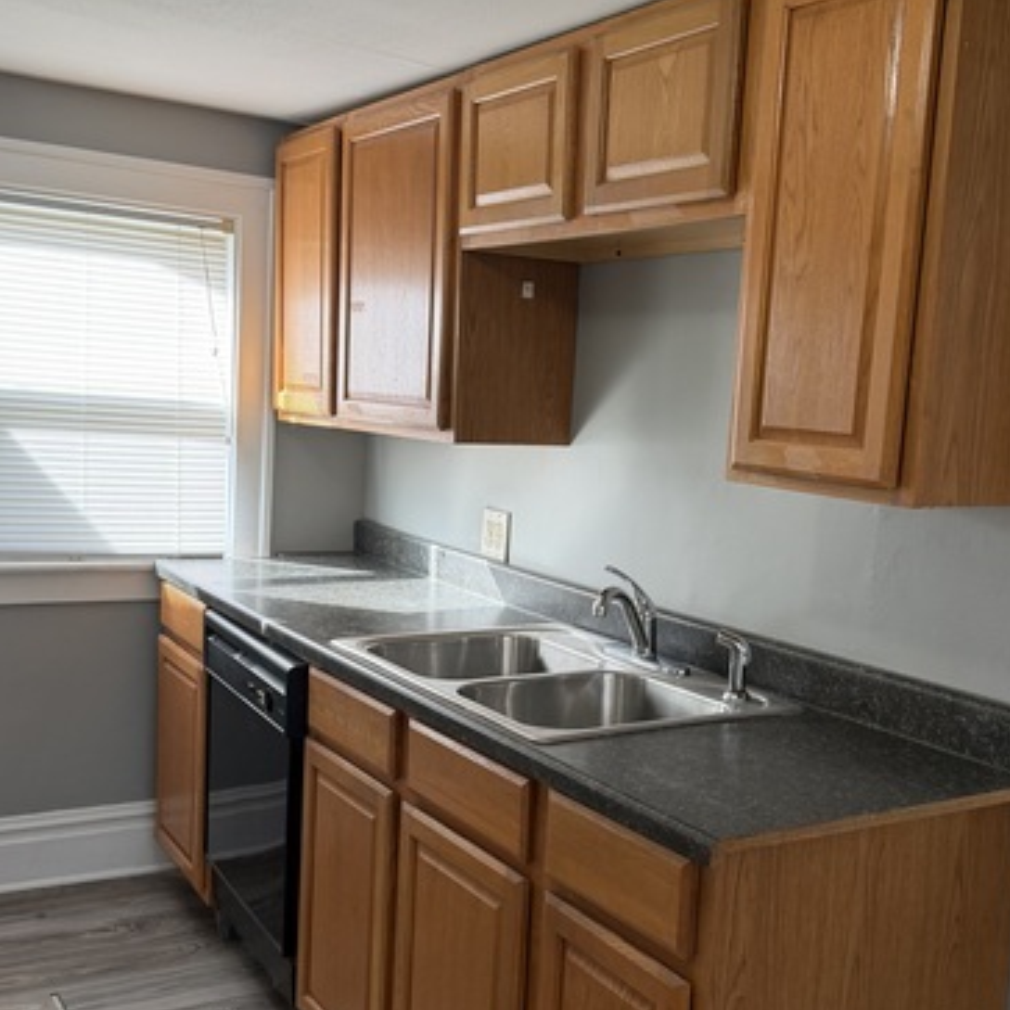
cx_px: 559
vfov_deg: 42.8
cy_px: 547
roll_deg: -4.0
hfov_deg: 42.8
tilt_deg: -7.1
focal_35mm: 39
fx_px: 1287
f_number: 1.78
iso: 160
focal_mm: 6.76
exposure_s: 1/121
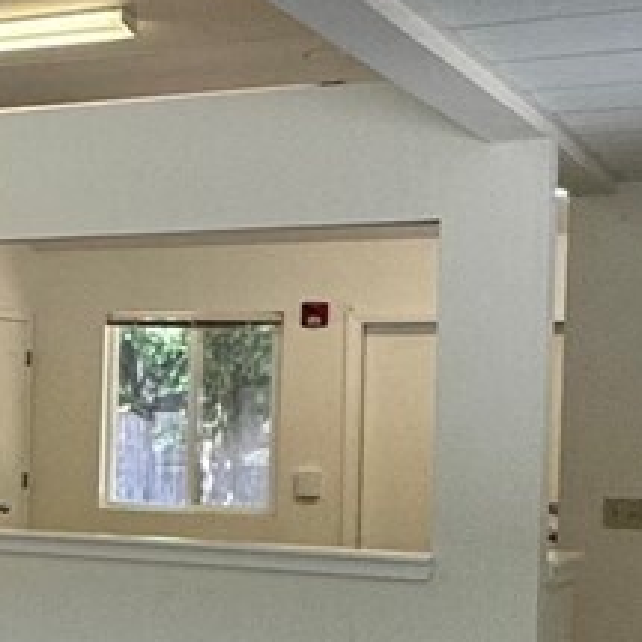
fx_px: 1930
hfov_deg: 12.5
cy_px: 427
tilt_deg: -2.1
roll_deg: -1.4
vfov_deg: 18.8
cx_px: -1087
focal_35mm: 92
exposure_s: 1/120
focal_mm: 2.22
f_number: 2.2
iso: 100
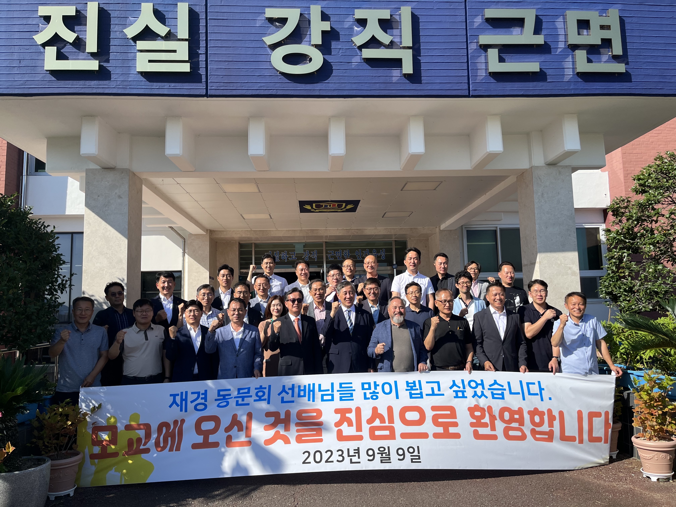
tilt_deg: +5.4
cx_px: 338
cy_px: 254
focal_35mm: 26
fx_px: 508
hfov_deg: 67.3
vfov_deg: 53.1
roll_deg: +2.0
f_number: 1.6
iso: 50
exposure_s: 1/3311
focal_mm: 5.1
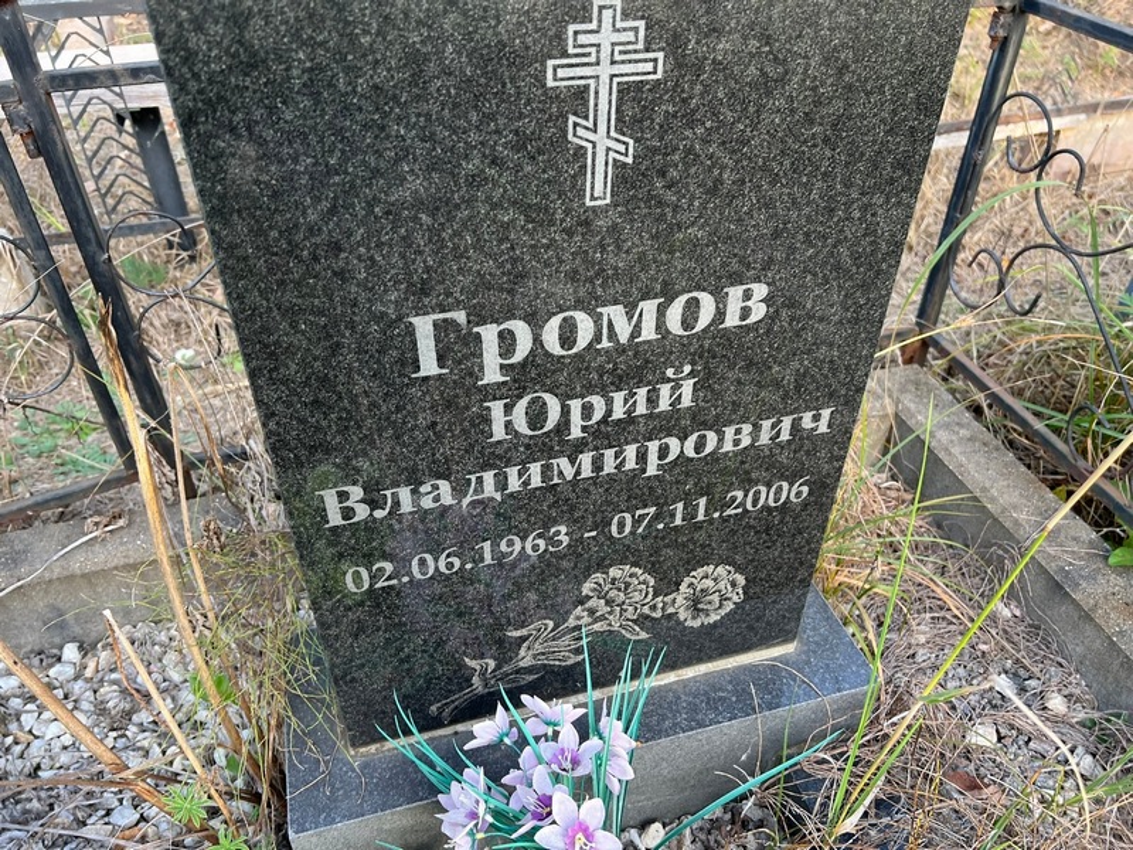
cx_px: 566
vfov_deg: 53.1
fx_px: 851
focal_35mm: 26
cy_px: 425
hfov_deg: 67.3
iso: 80
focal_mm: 5.7
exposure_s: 1/121
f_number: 1.5
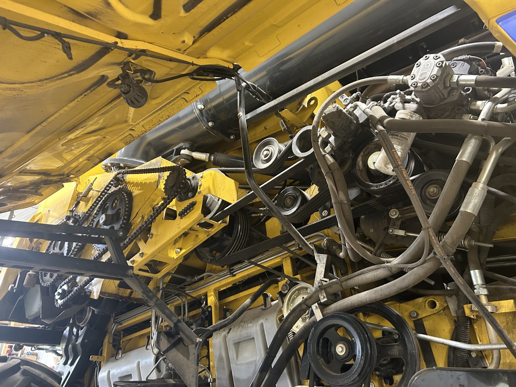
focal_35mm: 26
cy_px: 194
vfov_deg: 53.1
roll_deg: -3.8
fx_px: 388
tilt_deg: +24.3
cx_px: 258
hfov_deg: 67.3
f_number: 1.5
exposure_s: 1/60
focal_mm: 5.7
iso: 500
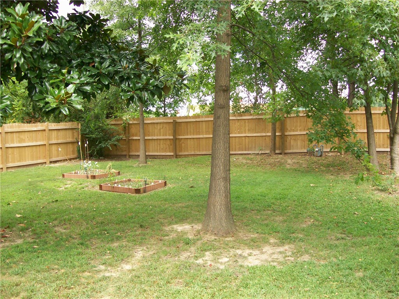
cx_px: 200
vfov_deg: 39.6
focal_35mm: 36
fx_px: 415
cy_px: 150
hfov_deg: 51.4
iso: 80
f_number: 2.7
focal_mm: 6
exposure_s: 1/171
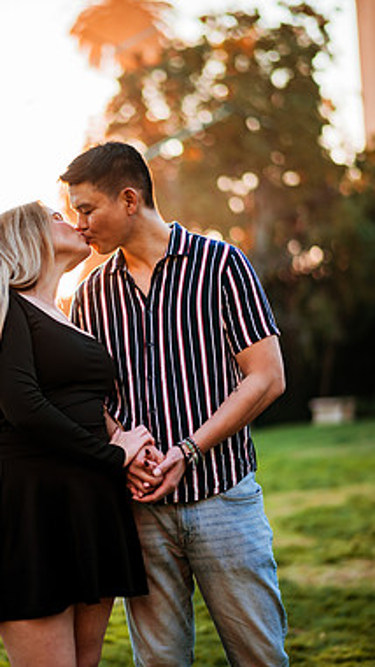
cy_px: 323
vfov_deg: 29.3
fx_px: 1272
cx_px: 123
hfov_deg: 16.7
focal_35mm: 72
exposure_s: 1/800
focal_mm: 58
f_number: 1.4
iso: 100
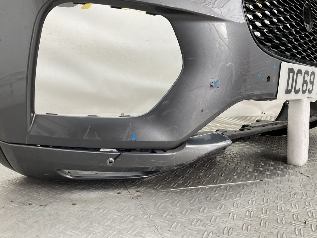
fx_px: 266
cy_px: 119
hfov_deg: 61.7
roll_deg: -3.4
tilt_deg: -9.8
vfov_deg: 48.2
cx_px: 158
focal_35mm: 29
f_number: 1.8
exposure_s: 1/120
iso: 40
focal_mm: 3
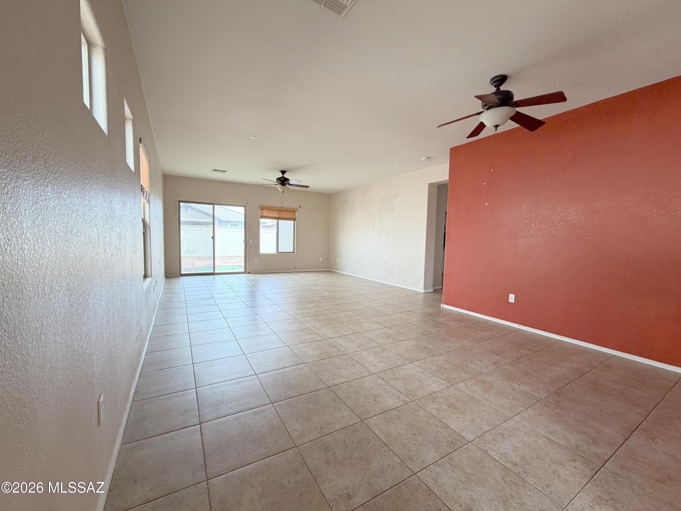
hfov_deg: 102.1
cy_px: 256
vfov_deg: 85.7
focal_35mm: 14
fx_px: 275
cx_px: 340
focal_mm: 2.22
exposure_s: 1/120
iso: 125
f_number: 2.2
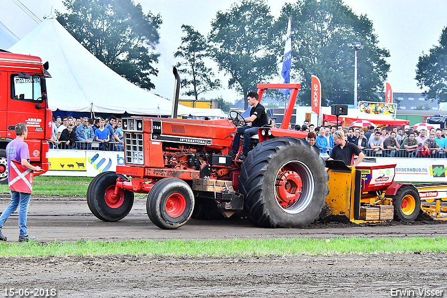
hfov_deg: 18.9
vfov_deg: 12.7
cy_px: 149
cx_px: 224
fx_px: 1341
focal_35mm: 108
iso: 1250
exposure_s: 1/320
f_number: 5.6
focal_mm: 72
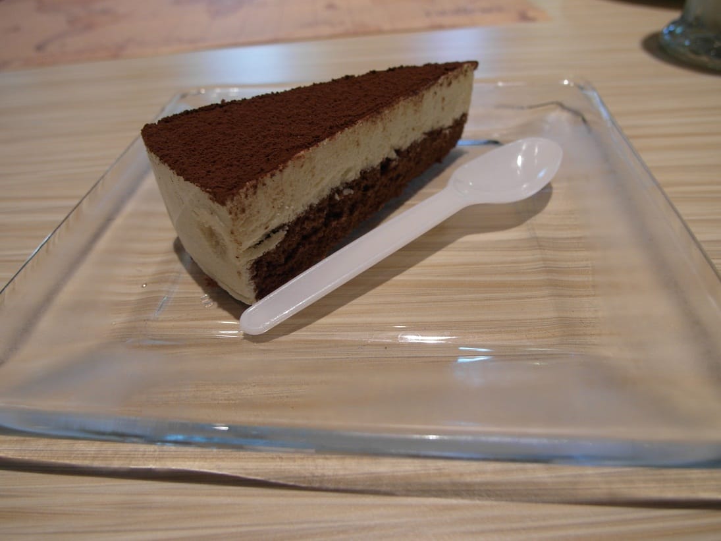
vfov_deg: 56.8
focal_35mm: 24
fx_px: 500
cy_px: 270
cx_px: 360
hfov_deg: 71.6
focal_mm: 5.2
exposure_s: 1/45
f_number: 2.5
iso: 160
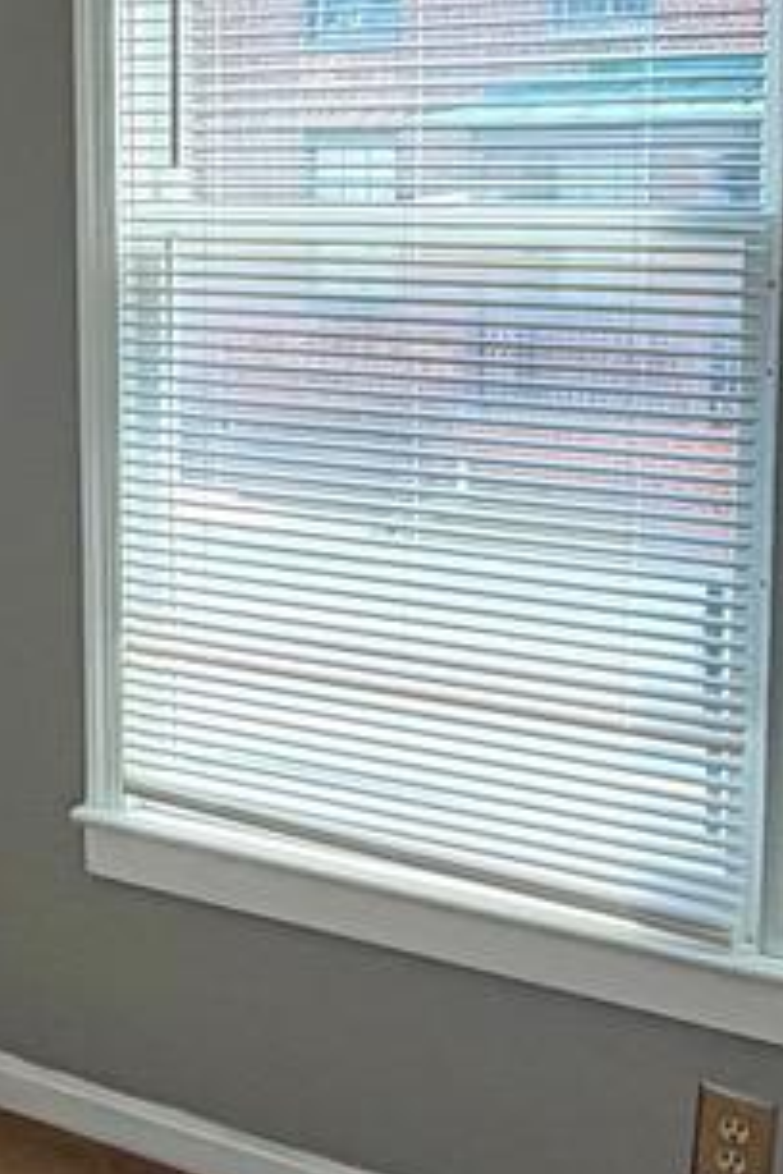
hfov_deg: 17.0
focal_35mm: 73
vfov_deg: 27.7
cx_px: -376
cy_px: 483
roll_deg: +2.3
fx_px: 2381
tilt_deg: -9.8
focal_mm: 2.22
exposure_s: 1/132
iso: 40
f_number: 2.2
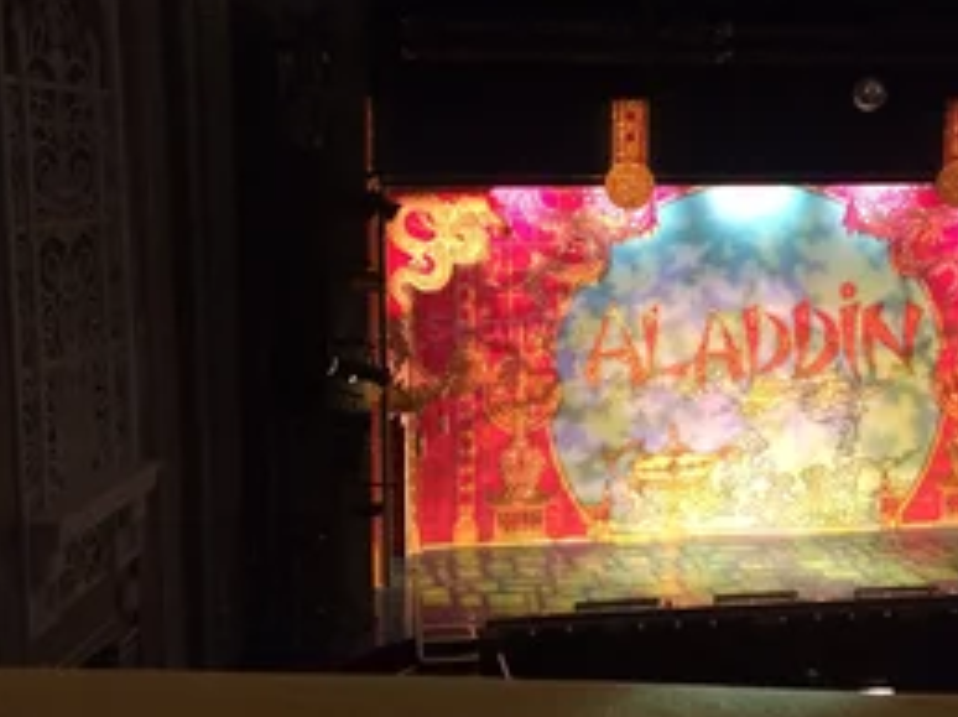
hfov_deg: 42.1
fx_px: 1244
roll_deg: +0.2
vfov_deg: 32.1
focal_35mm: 45
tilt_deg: -9.6
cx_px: 512
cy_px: 342
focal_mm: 4.15
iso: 320
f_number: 2.2
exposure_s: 1/25
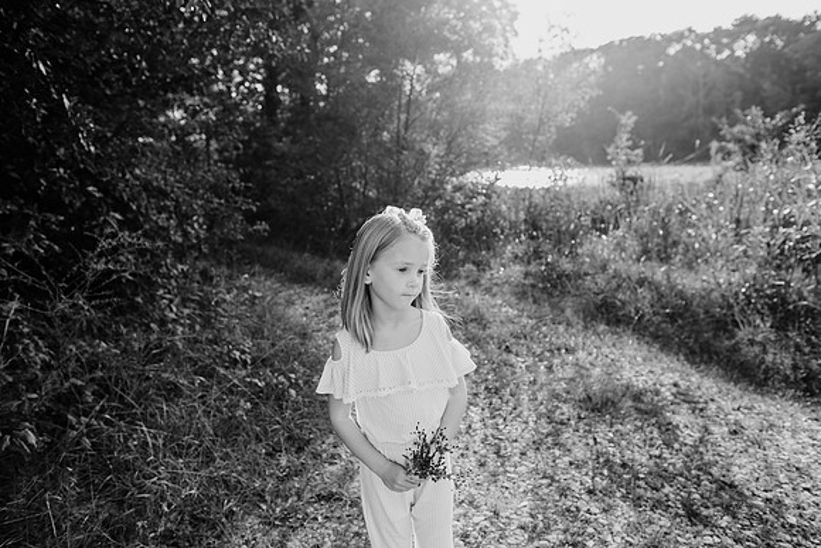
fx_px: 547
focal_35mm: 24
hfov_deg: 73.7
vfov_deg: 53.2
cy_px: 274
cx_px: 410
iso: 200
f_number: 3.5
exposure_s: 1/640
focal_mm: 24
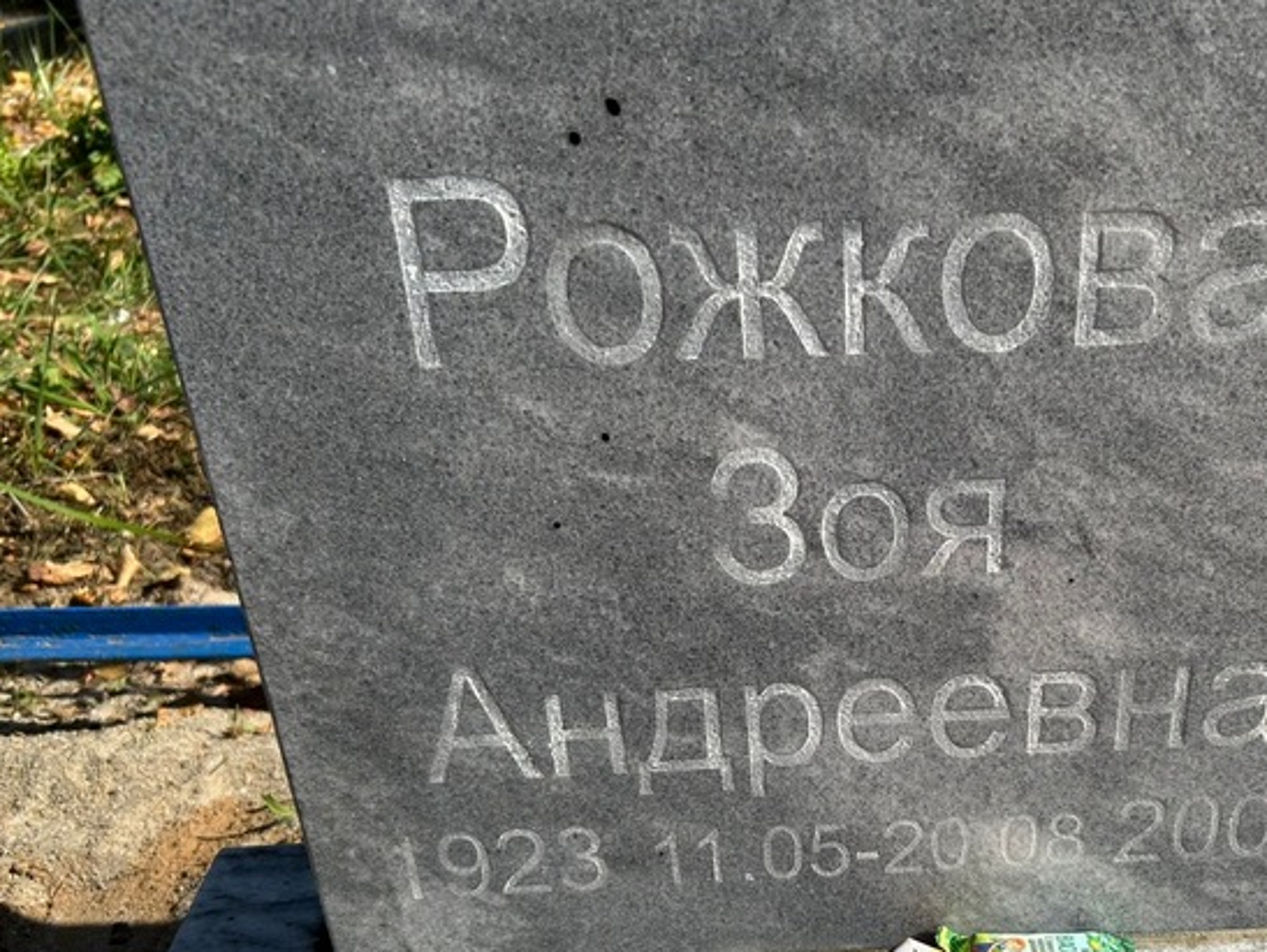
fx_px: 1392
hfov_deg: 48.0
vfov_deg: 37.3
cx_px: 857
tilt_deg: -34.3
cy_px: 649
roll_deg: +0.8
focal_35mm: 38
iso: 50
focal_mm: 5.7
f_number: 1.5
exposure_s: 1/3704
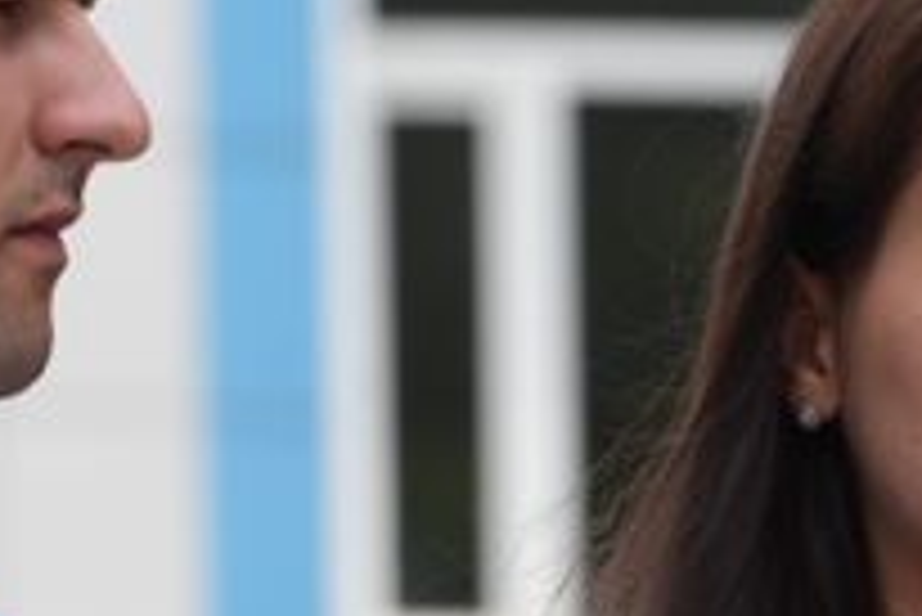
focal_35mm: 681
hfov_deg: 3.0
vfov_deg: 2.0
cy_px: 247
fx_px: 17453
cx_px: 439
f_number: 8
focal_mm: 200
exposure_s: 1/500
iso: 400
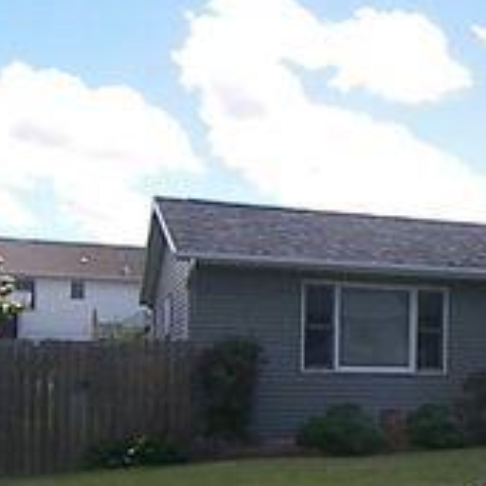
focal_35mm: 62
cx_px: 628
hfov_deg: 24.3
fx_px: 985
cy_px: 371
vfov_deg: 27.3
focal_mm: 5
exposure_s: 1/2500
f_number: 4
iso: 400
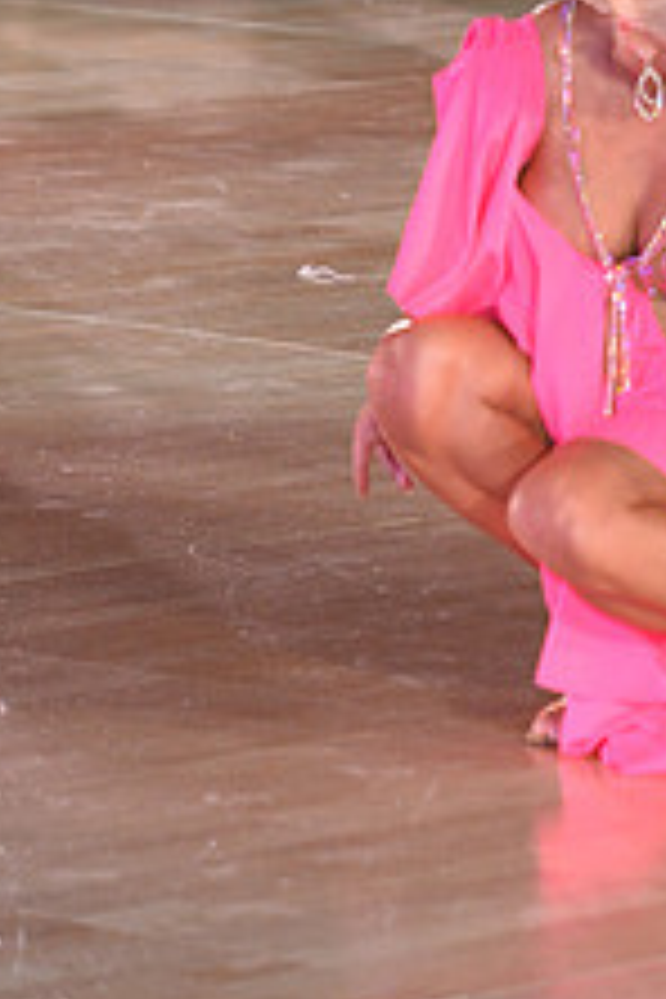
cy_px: -230
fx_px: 10128
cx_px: 830
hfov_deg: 3.8
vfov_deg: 5.6
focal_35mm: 365
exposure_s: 1/250
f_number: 5
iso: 2000
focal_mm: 140
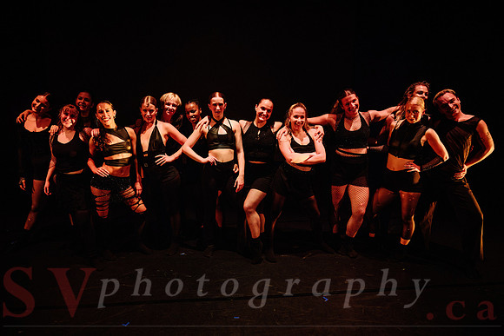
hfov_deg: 69.1
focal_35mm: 26
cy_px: 178
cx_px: 238
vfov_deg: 49.4
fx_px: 365
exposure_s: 1/300
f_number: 2.8
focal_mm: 24
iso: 2500
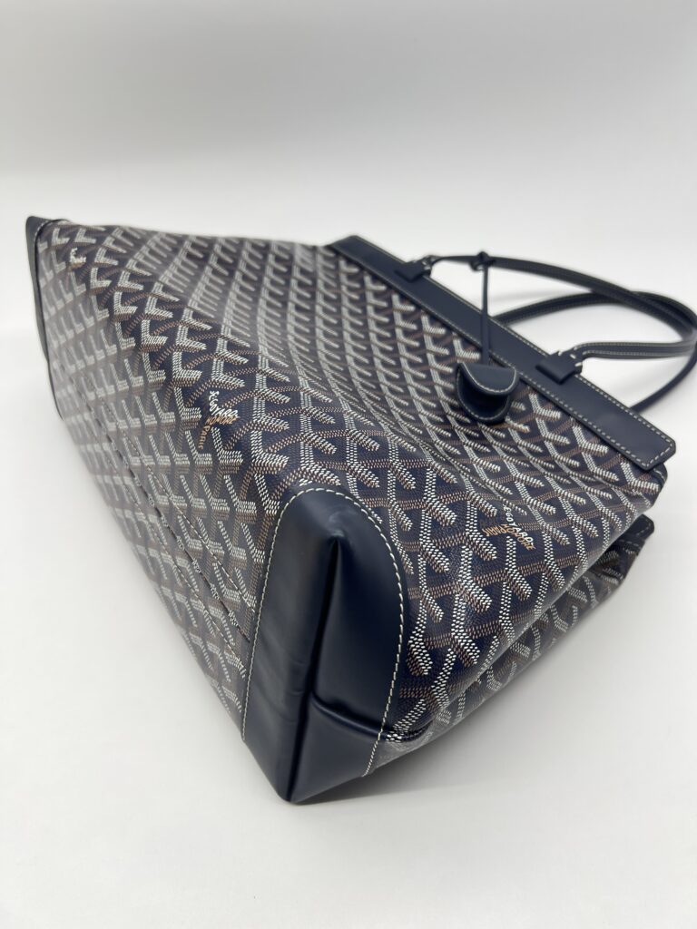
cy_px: 464
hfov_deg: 53.1
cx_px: 348
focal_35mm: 26
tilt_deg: -38.7
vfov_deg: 67.3
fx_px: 698
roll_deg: +2.6
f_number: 1.5
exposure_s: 1/124
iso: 32
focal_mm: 5.7
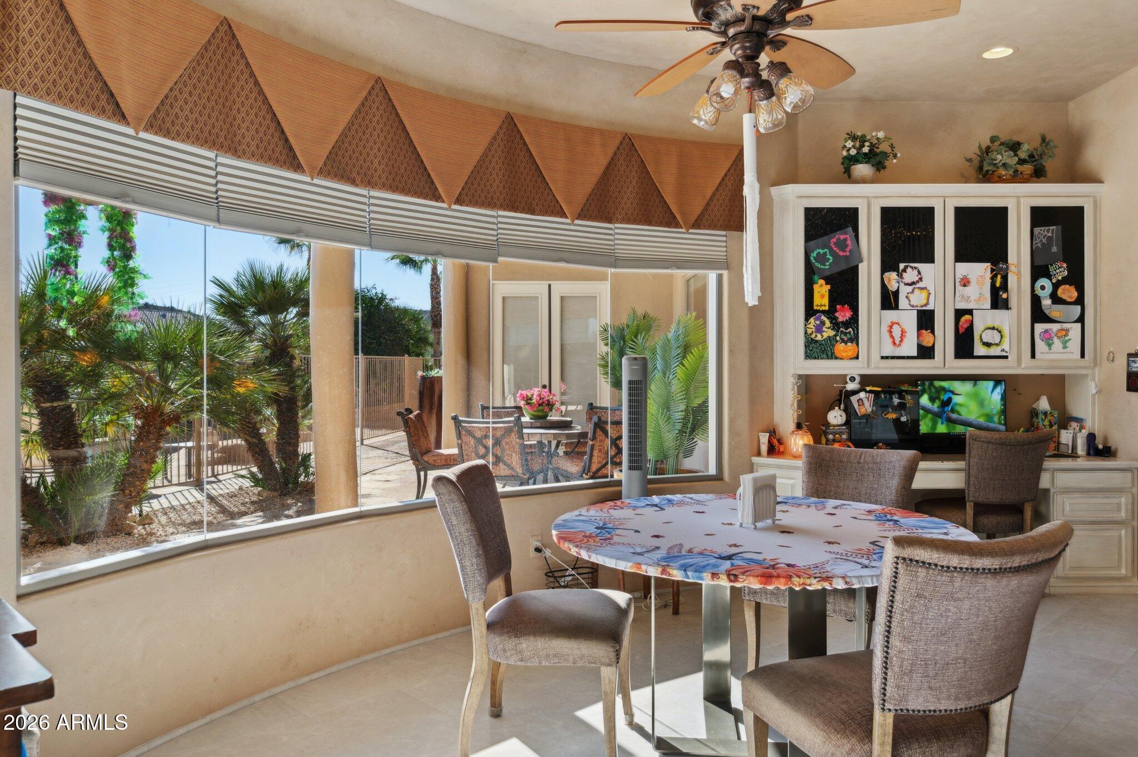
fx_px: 774
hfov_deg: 72.7
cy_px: 378
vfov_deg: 52.1
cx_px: 569
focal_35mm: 24
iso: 320
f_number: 8
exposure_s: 1/200
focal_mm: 24.5
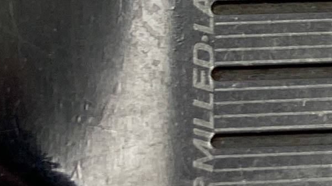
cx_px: 705
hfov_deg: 10.6
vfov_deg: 6.6
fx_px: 1602
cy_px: 194
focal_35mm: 182
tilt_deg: -72.2
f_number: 1.8
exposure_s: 1/393
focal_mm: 4.25
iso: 32
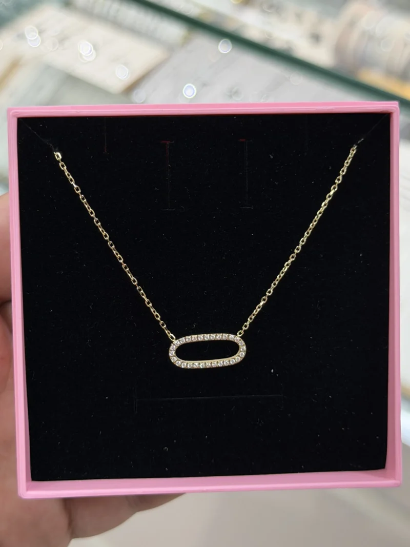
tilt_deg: -43.8
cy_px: 274
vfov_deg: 39.7
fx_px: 758
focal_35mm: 48
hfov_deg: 30.3
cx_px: 205
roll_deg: +2.0
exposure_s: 1/217
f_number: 1.78
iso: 50
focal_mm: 6.76
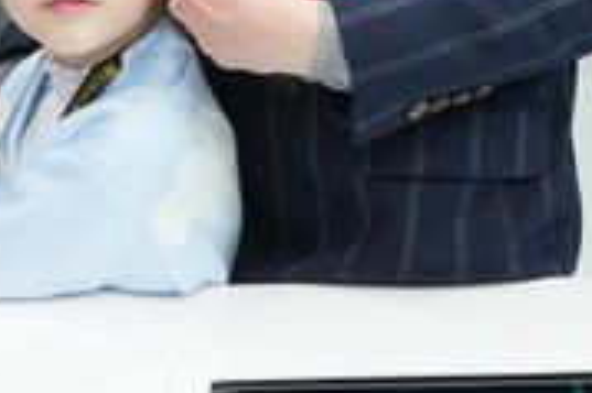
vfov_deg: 10.3
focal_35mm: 125
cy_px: -307
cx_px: 256
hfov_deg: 16.4
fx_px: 2054
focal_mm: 32
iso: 4000
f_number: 9
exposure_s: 1/125
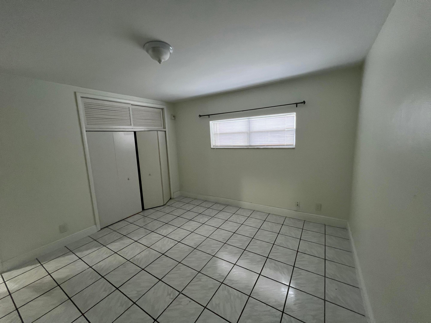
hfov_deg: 106.2
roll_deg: +3.1
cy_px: 162
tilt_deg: -9.1
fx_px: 162
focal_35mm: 13
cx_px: 216
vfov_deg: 89.9
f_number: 1.8
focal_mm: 1.57
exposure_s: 1/60
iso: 250
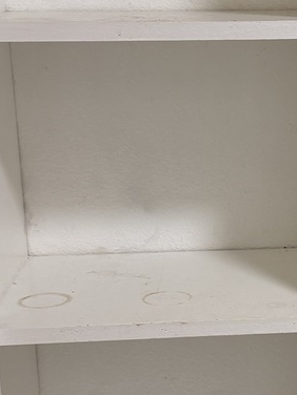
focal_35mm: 92
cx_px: 329
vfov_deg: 21.3
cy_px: 237
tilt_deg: -14.4
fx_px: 1052
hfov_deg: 15.6
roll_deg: +1.3
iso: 160
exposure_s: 1/60
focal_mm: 6.76
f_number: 1.78
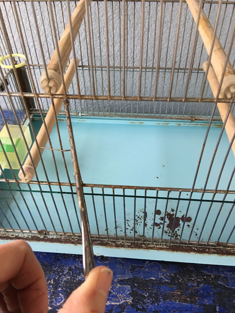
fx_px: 262
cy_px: 156
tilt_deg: -41.2
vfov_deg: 61.7
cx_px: 118
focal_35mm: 29
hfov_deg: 48.2
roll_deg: +1.3
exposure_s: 1/17
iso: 80
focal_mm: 4.15
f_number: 2.2
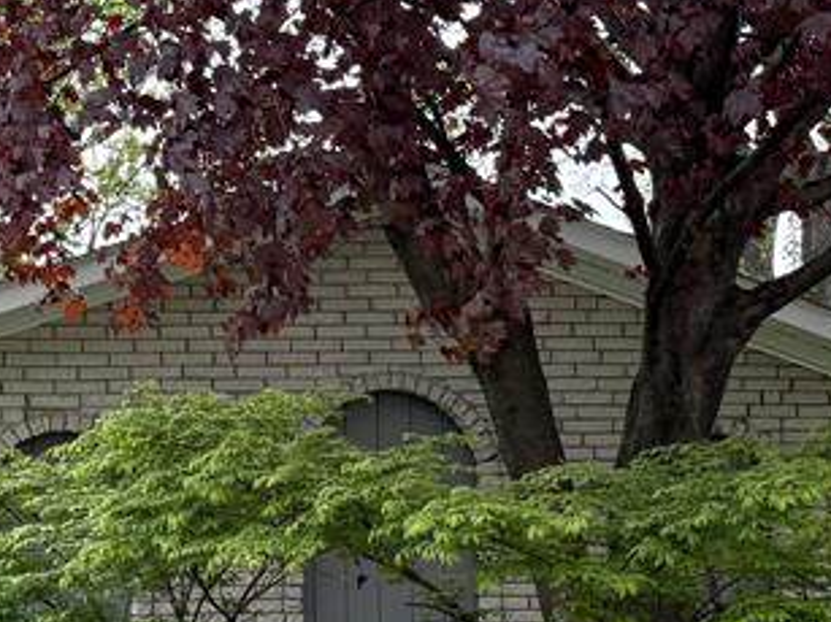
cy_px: 611
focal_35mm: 100
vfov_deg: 14.6
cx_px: -87
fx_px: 2400
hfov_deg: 18.9
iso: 100
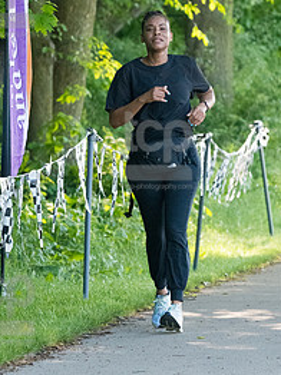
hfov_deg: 3.0
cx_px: 158
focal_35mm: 495
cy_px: 150
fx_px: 5366
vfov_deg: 4.0
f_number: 5.6
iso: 4000
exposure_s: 1/1600
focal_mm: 200
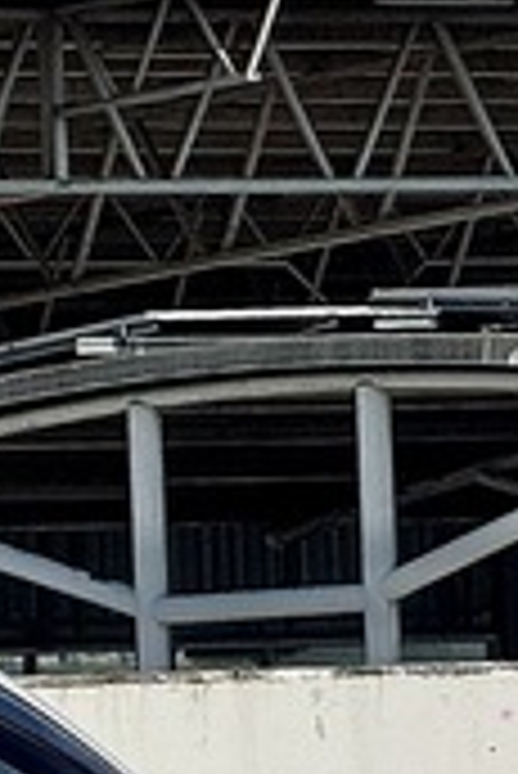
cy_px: 1066
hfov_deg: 2.4
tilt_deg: +0.3
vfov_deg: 3.5
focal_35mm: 581
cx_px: -829
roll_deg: +2.2
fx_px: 12514
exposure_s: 1/3891
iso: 50
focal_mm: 15.66
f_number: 2.8
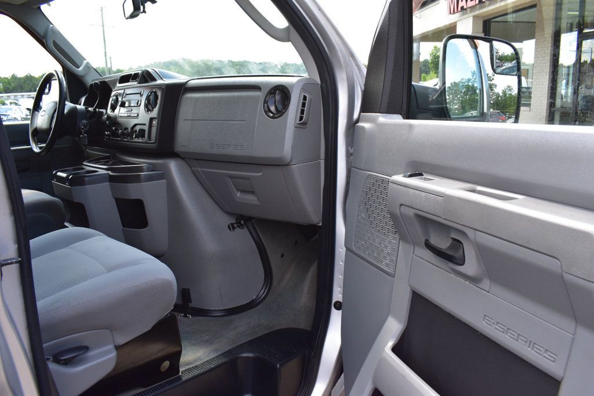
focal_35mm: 27
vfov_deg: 47.9
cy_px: 198
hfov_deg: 67.4
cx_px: 297
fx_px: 445
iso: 400
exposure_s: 1/100
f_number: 9
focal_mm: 18
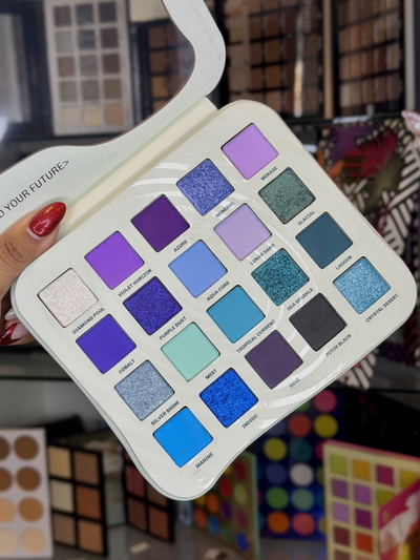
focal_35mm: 48
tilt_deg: -9.5
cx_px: 210
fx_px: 776
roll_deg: +2.8
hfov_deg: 30.3
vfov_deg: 39.6
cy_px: 280
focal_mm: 6.76
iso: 64
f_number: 1.78
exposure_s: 1/252
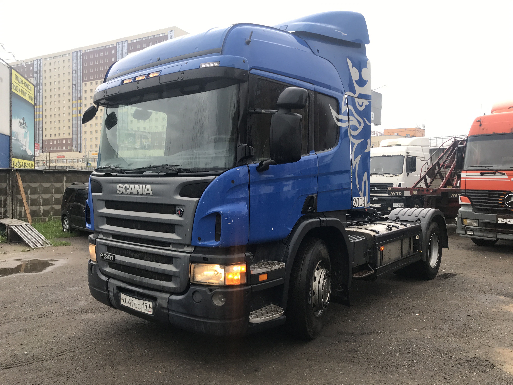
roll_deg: -0.5
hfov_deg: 63.4
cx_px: 256
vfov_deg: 49.7
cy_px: 192
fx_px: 415
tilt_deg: -2.5
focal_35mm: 28
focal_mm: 3.99
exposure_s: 1/100
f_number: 1.8
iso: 25
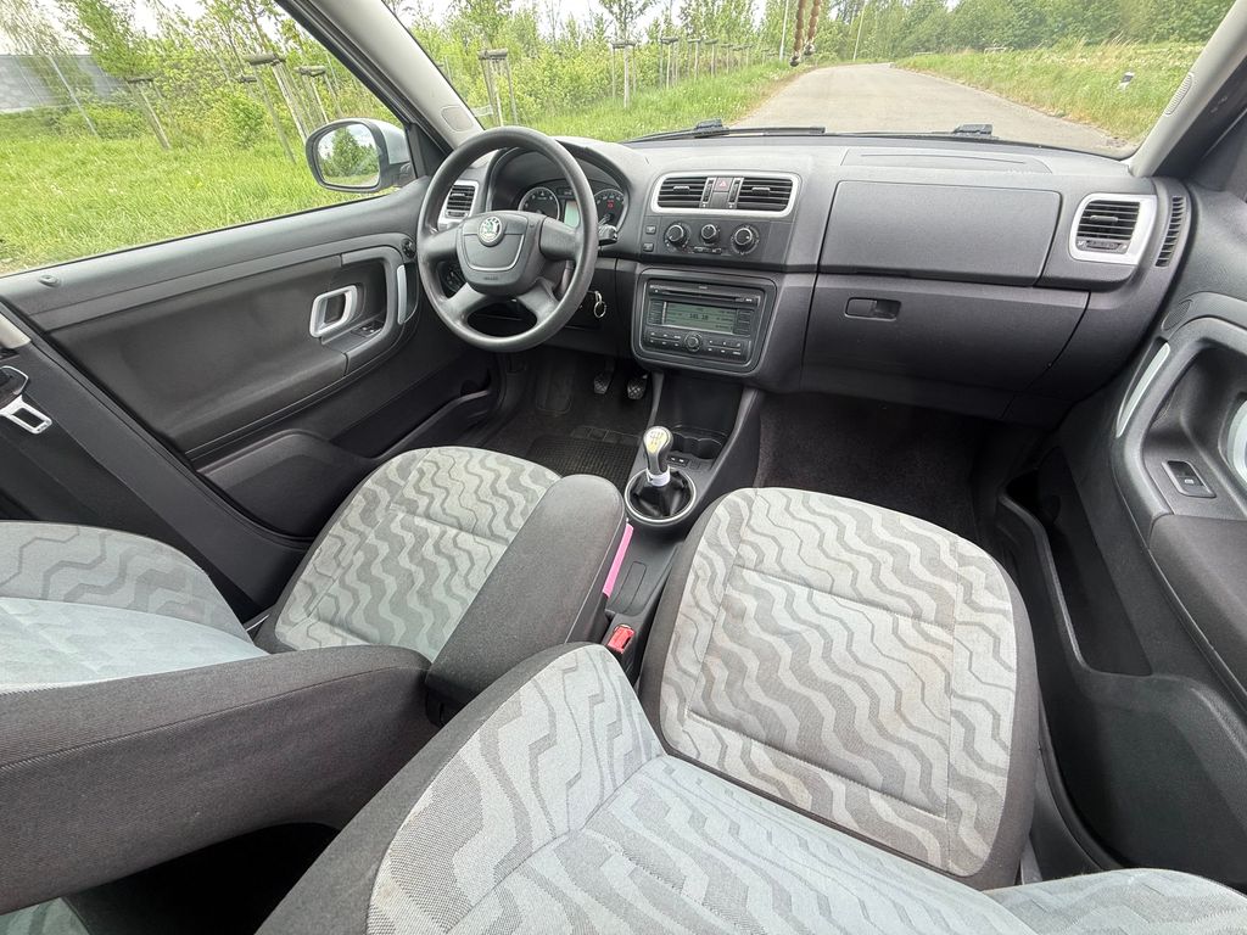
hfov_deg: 102.1
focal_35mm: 14
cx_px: 624
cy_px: 468
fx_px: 504
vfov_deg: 85.7
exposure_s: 1/99
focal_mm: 2.22
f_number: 2.2
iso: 64
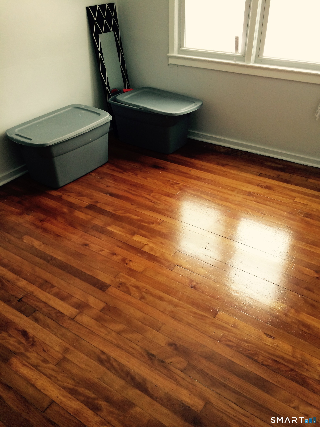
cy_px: 214
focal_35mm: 29
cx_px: 160
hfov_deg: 48.2
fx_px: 357
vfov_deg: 61.7
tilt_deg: -33.0
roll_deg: +0.1
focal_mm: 4.15
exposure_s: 1/30
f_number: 2.2
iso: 40
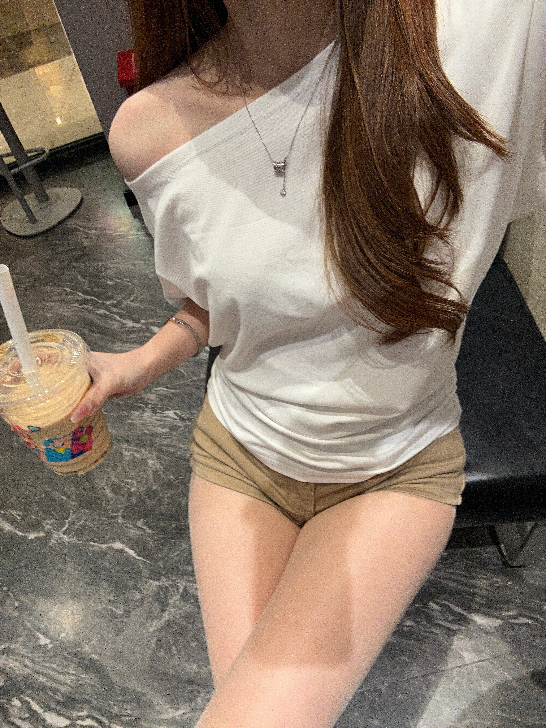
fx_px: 484
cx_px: 273
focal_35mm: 23
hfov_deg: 58.9
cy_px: 364
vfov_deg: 73.9
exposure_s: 1/51
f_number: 1.9
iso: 100
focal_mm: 2.69
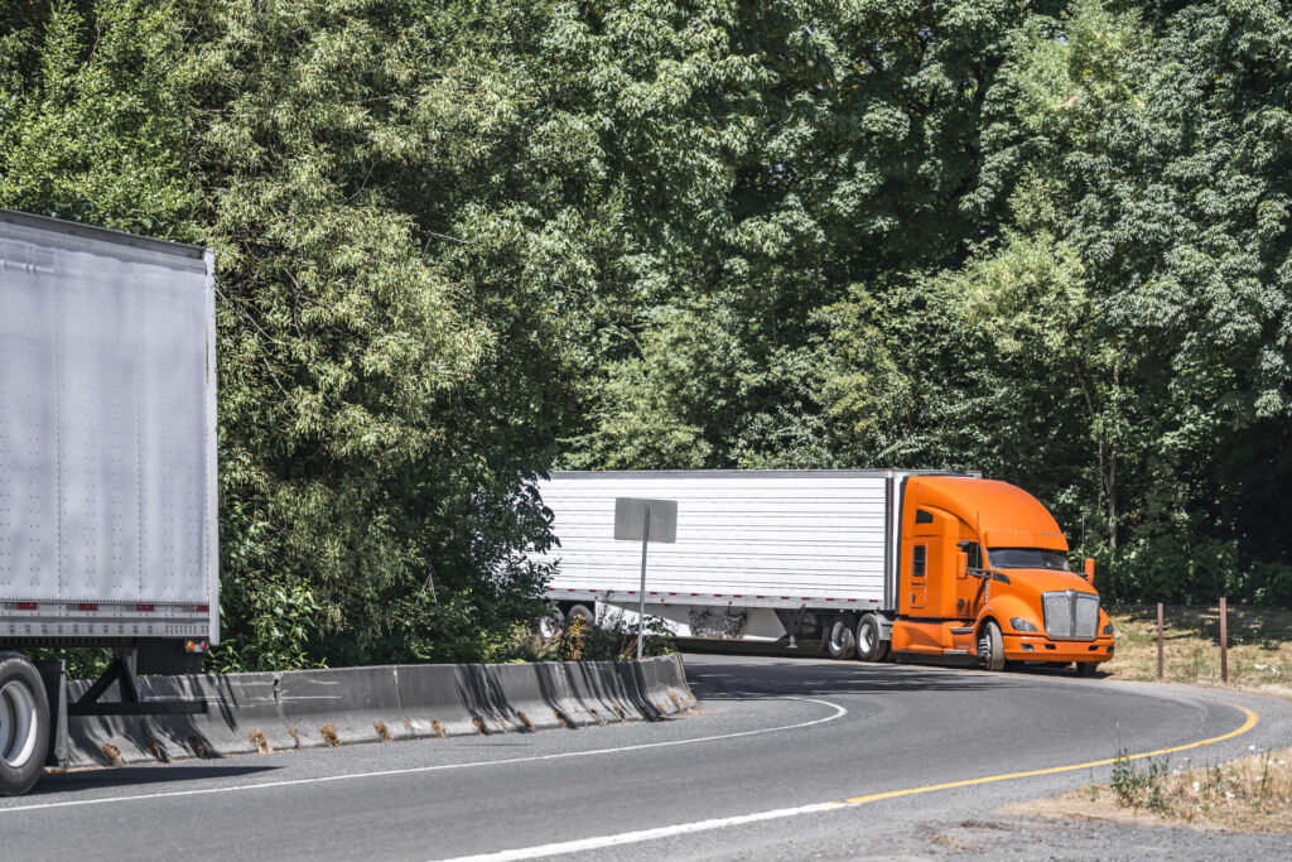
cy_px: 431
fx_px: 3769
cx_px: 646
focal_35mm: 105
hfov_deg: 19.5
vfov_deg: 13.0
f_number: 2.8
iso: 100
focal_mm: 105
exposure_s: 1/2500
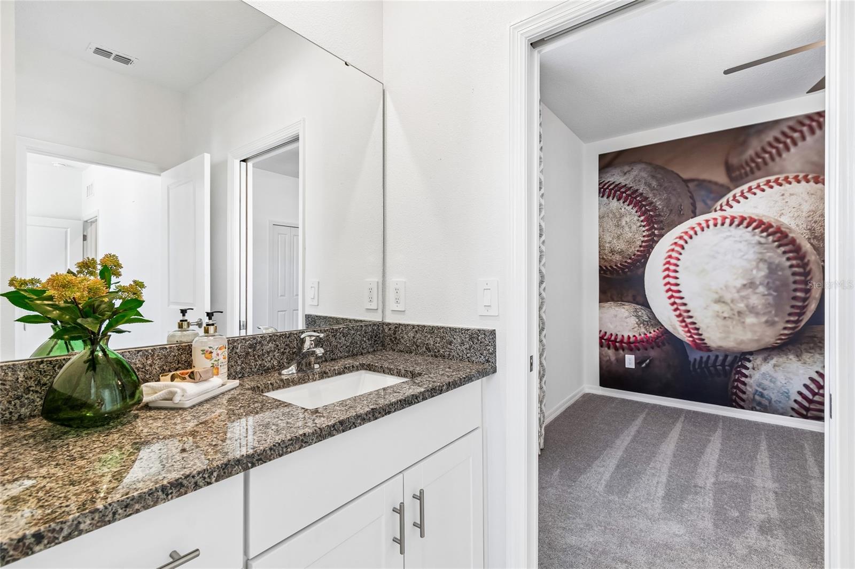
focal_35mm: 15
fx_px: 356
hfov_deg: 100.4
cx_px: 428
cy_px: 284
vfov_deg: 77.3
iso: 100
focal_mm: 10
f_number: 7.1
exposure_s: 1/2.5
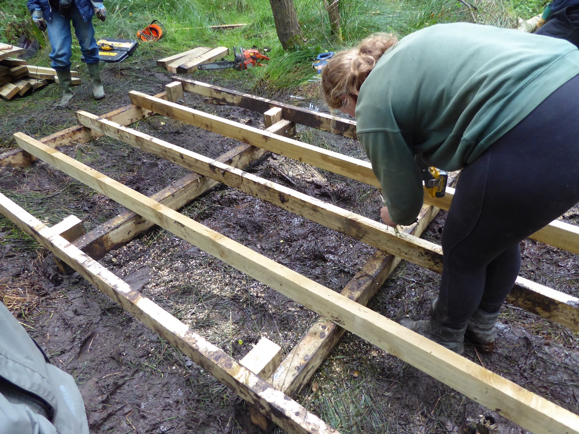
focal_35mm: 24
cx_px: 290
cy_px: 217
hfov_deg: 71.6
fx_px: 401
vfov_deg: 56.8
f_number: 3.3
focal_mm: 4.3
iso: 320
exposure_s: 1/60
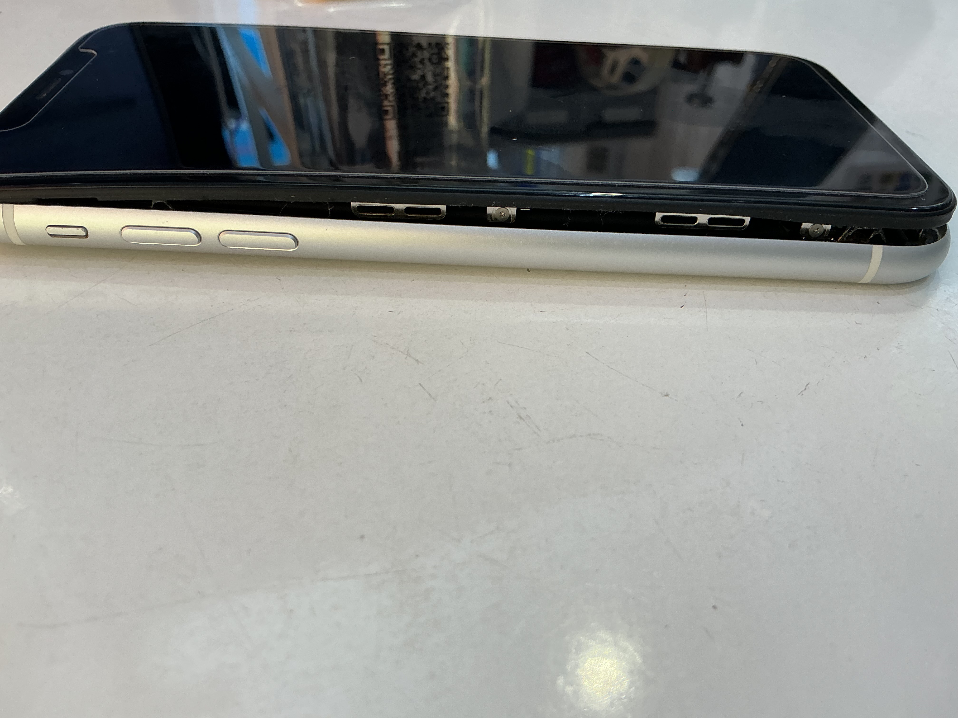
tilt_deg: -39.9
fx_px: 803
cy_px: 359
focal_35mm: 29
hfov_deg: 61.7
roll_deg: -2.5
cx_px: 479
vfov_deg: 48.2
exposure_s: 1/100
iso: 25
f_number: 1.8
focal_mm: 3
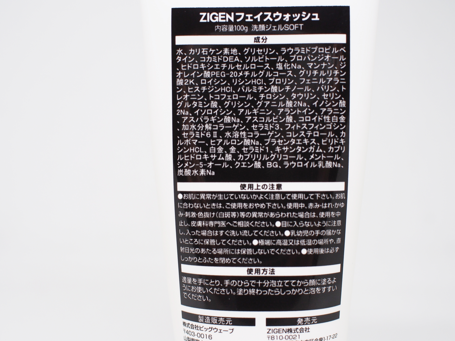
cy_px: 170
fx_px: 657
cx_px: 228
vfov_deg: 29.1
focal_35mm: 50
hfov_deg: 38.2
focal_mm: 25
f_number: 4
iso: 400
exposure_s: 1/60
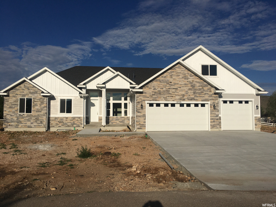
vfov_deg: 48.2
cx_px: 138
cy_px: 104
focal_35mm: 29
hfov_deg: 61.7
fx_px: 231
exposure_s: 1/6410
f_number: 2.2
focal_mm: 4.15
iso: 25
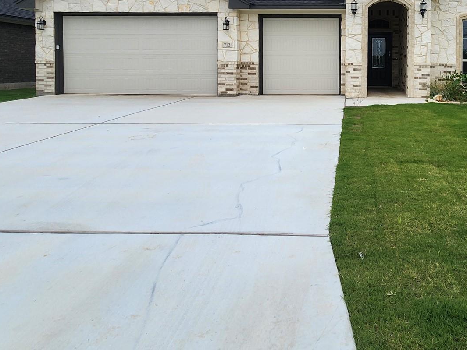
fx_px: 337
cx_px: 353
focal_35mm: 25
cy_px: 77
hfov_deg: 65.0
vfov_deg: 51.9
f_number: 2.2
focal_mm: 2.2
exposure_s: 1/1250
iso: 50
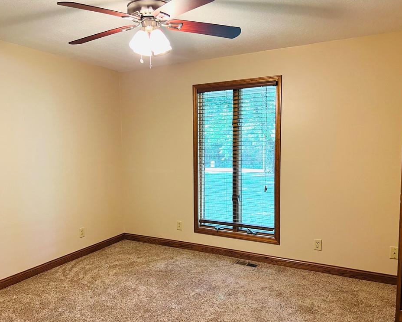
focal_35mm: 28
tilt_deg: -4.7
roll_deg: +0.4
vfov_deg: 51.5
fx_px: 333
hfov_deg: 62.2
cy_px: 166
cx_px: 191
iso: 80
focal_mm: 5.7
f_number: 1.5
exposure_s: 1/60
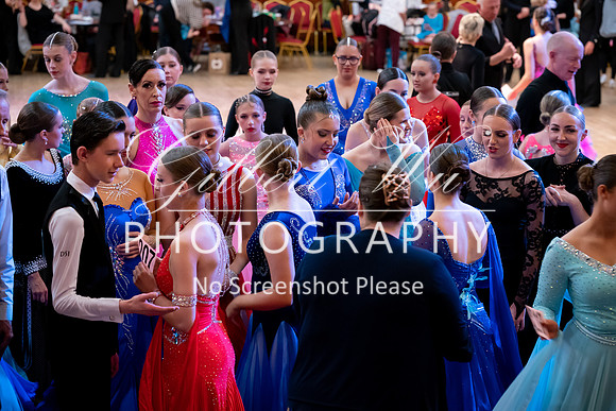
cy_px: 206
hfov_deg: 23.9
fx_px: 1455
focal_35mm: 85
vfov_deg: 16.1
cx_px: 308
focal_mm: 85
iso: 6400
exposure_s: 1/80
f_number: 4
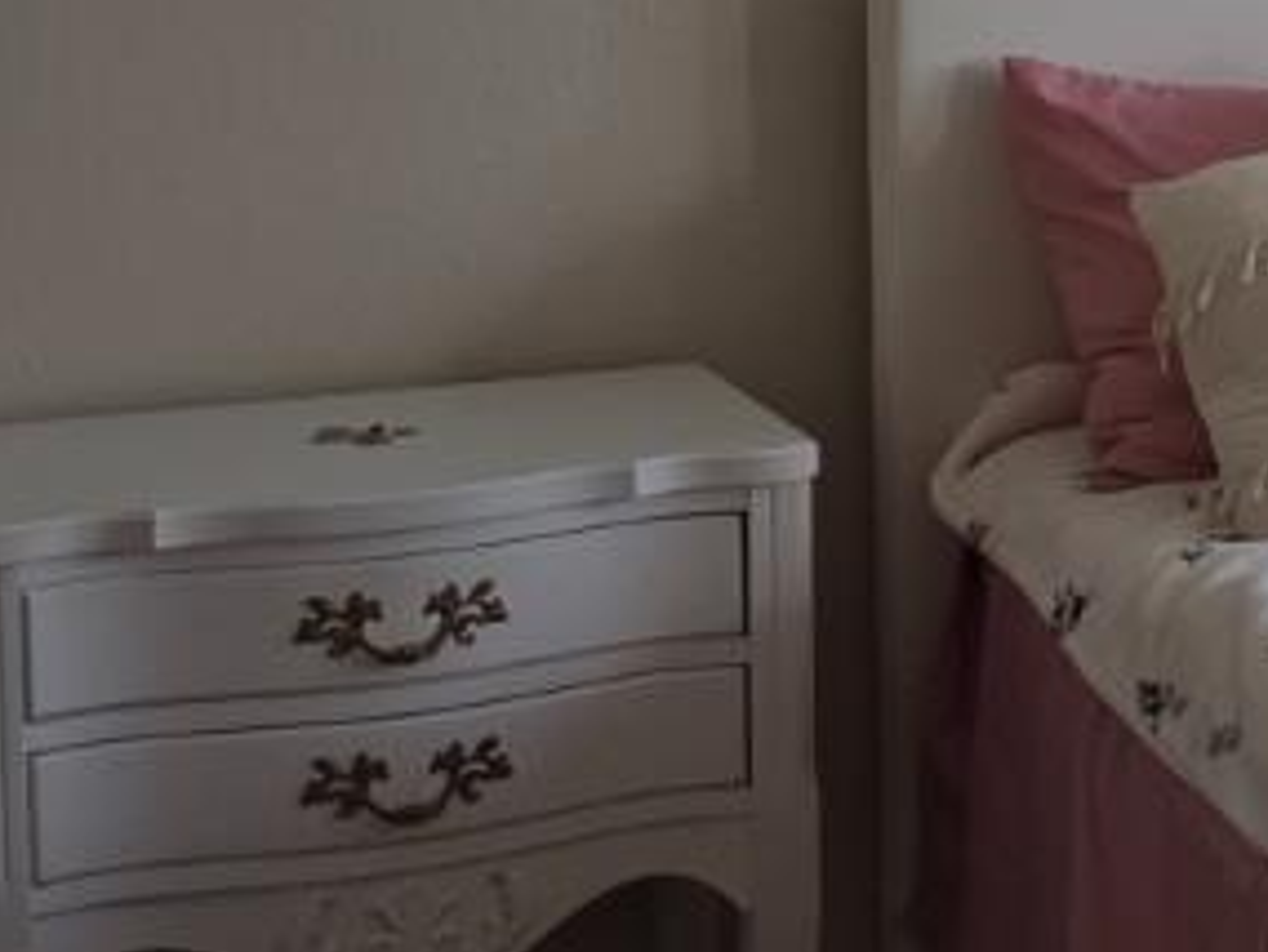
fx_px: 4434
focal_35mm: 121
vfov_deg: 12.1
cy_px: 2
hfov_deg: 13.7
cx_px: 2603
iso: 125
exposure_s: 1/120
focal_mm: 6.25
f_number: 1.7
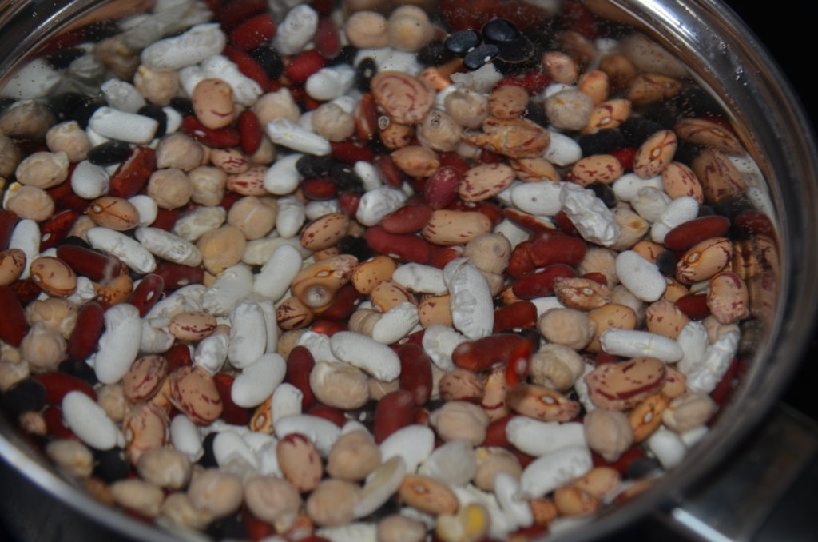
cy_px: 271
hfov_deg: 19.5
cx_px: 409
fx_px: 2381
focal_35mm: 105
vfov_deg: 13.0
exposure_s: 1/60
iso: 160
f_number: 4
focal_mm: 70
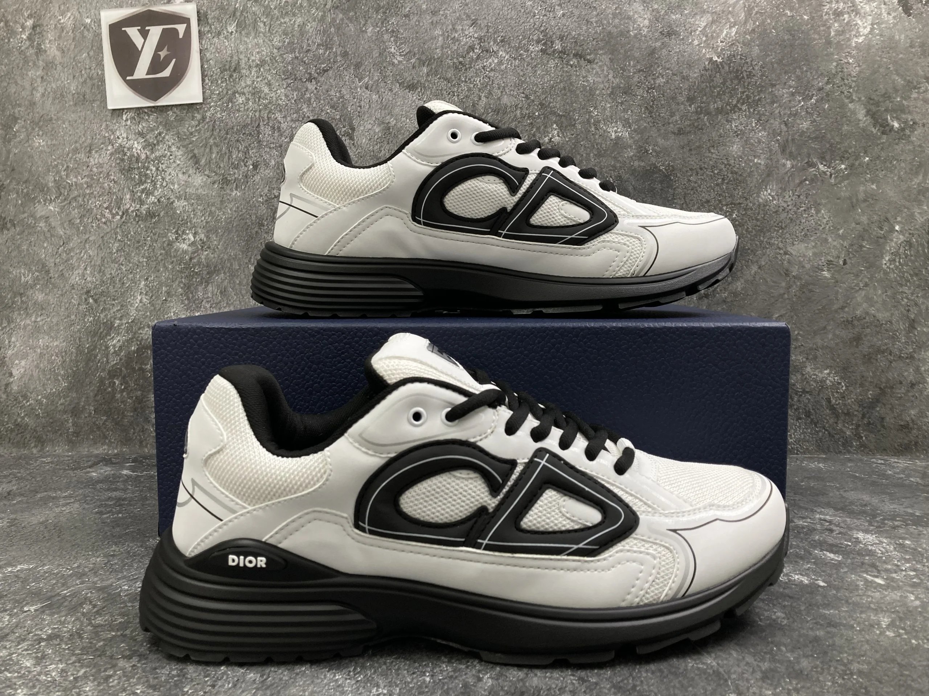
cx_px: 464
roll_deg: -0.2
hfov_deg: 63.4
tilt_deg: -4.4
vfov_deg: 49.7
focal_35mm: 28
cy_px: 348
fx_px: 751
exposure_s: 1/121
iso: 64
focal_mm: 3.99
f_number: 1.8
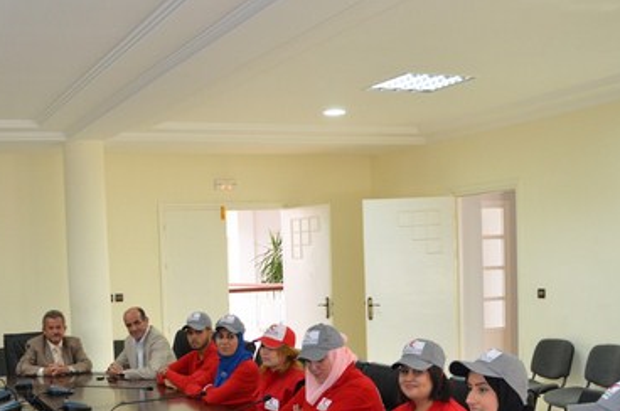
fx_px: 808
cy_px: 327
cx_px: 167
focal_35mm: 47
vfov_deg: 28.0
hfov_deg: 41.0
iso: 720
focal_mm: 18
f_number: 3.5
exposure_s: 1/60
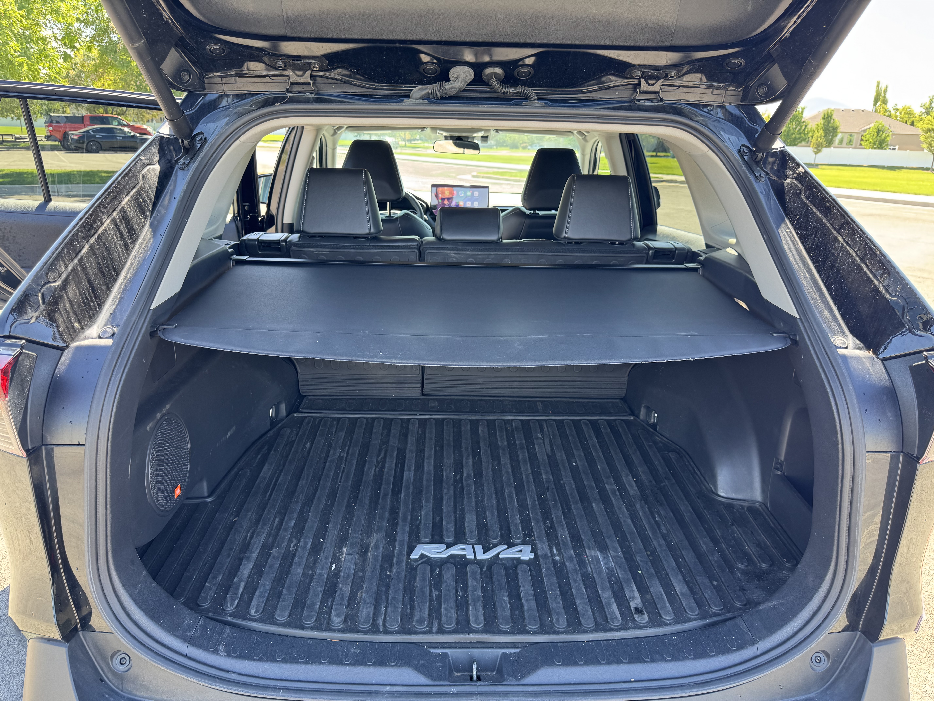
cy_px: 350
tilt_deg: -18.5
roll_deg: -2.7
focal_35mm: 24
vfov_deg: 56.8
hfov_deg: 71.6
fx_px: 648
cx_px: 467
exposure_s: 1/121
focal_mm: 6.76
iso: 80
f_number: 1.78
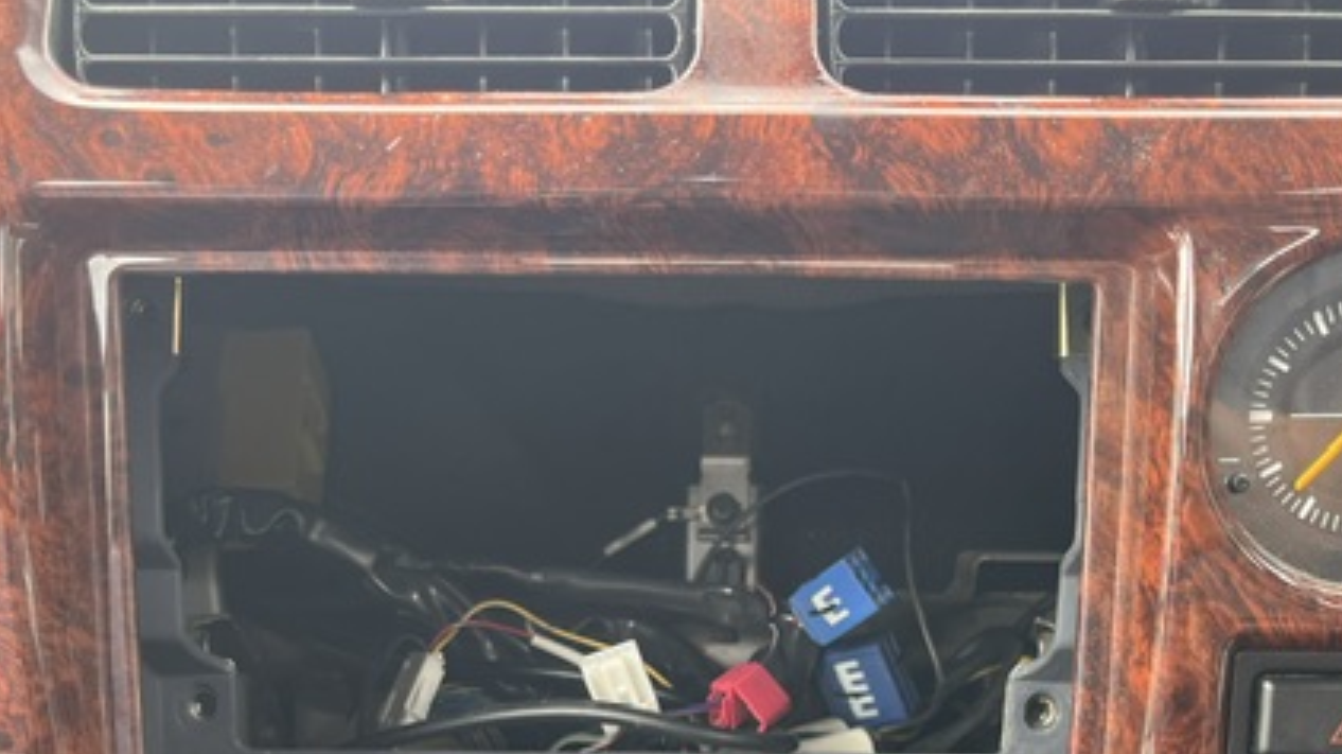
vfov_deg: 26.6
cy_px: 706
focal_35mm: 43
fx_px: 1530
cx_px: 677
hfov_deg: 47.4
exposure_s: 1/121
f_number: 1.6
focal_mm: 5.1
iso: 125
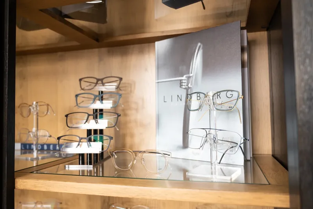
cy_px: 104
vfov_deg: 43.6
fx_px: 261
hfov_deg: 61.9
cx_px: 156
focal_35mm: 30
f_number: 4
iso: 320
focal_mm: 30
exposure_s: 1/160
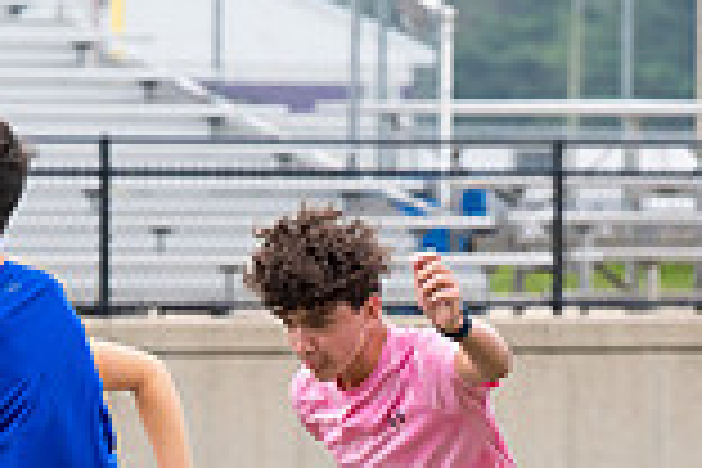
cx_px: 360
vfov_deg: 2.2
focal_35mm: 633
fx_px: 12343
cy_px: 740
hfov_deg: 3.3
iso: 500
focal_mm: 170
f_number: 5.6
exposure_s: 1/1250
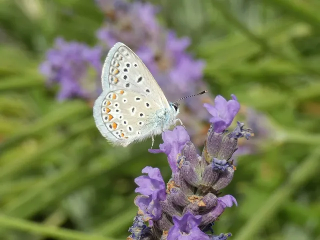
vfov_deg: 10.5
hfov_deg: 14.0
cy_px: 120
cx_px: 160
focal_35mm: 141
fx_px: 1303
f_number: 5.3
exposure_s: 1/200
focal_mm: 25.2
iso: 80
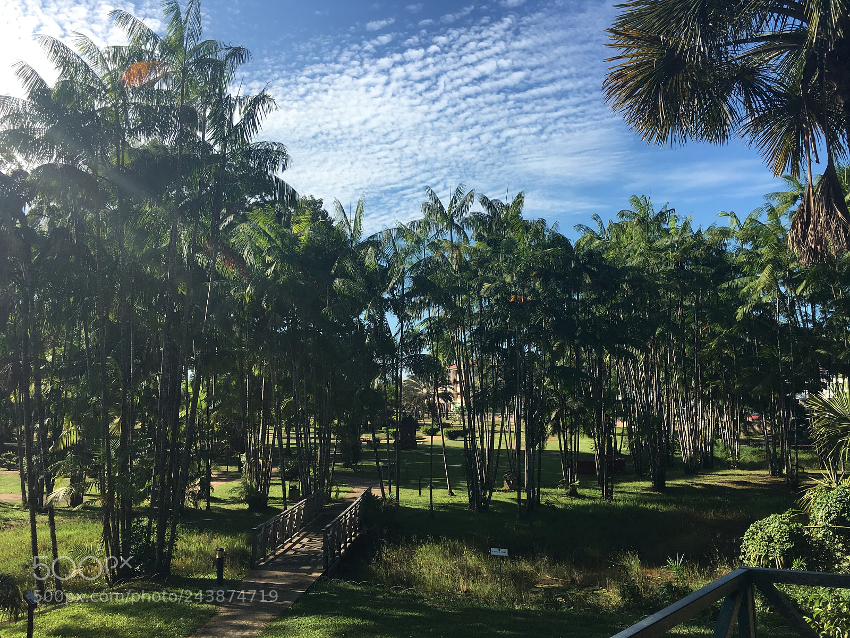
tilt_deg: +9.1
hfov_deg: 61.7
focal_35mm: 29
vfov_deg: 48.2
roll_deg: +0.8
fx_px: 712
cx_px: 425
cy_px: 319
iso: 25
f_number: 2.2
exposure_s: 1/1282
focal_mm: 4.15
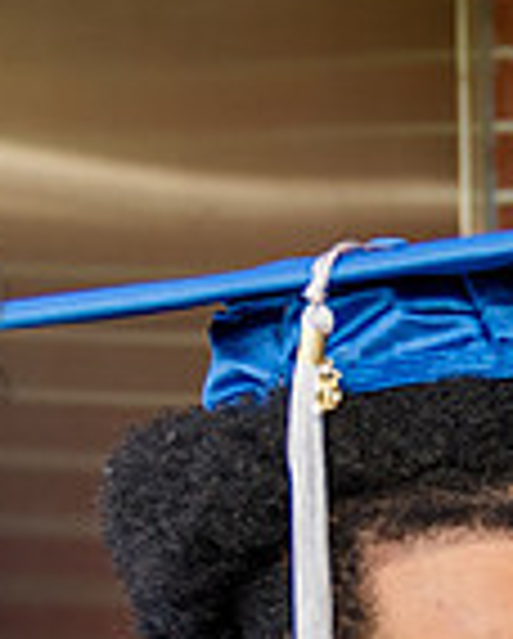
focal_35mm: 141
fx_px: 2670
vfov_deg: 13.5
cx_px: 988
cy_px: 645
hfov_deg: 10.2
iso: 400
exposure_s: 1/250
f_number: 2.8
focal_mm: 27
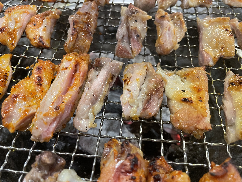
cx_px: 121
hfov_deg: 67.3
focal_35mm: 26
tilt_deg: -53.0
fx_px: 182
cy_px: 91
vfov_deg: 53.1
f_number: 1.6
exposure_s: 1/60
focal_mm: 4.2
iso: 500
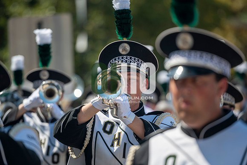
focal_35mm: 200
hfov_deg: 10.3
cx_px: 124
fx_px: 1371
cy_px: 82
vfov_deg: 6.9
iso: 100
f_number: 2.8
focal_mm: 200
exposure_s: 1/1600
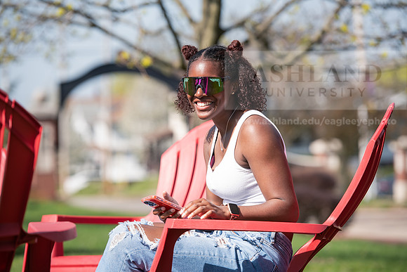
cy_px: 136
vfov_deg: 8.6
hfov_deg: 12.8
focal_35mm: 160
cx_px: 204
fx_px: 1809
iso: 160
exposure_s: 1/800
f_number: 4
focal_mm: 160
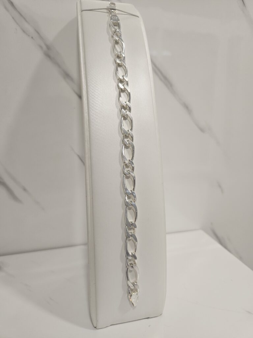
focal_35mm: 23
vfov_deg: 73.9
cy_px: 169
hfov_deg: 58.9
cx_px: 126
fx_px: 224
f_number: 1.8
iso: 160
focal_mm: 5.4
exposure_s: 1/100
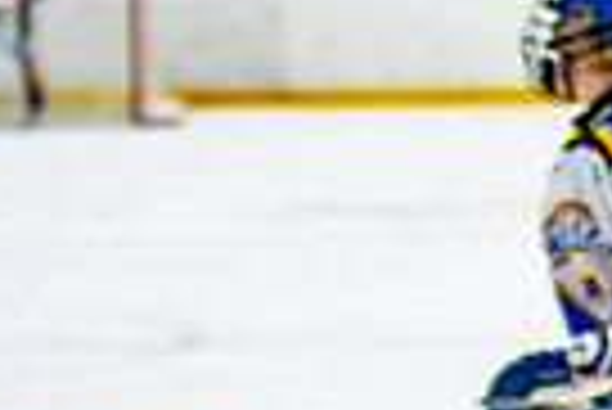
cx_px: 1260
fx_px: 7369
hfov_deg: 4.7
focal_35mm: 433
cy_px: 429
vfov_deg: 3.2
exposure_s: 1/640
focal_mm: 70
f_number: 2.8
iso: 1000
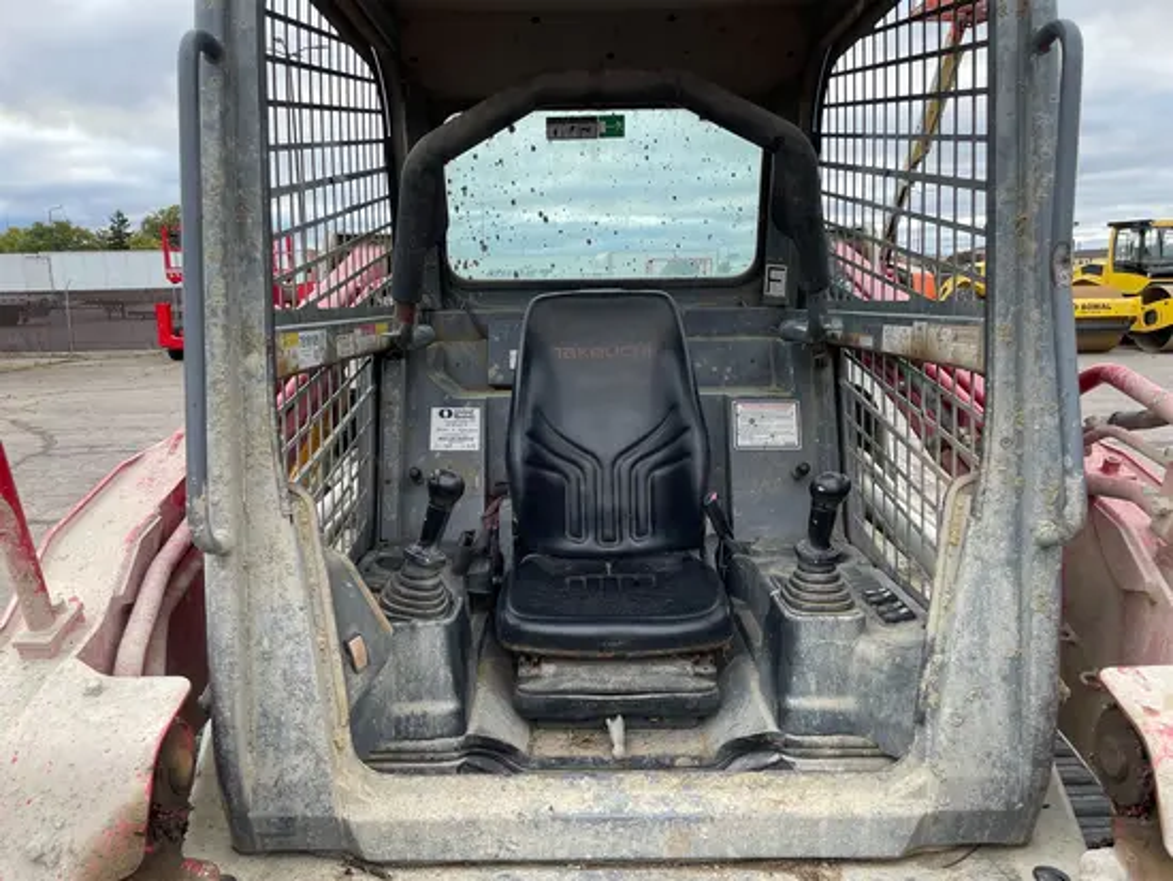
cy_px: 440
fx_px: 881
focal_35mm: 26
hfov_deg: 67.3
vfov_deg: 53.1
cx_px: 586
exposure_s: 1/121
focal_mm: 4.2
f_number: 1.6
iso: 32
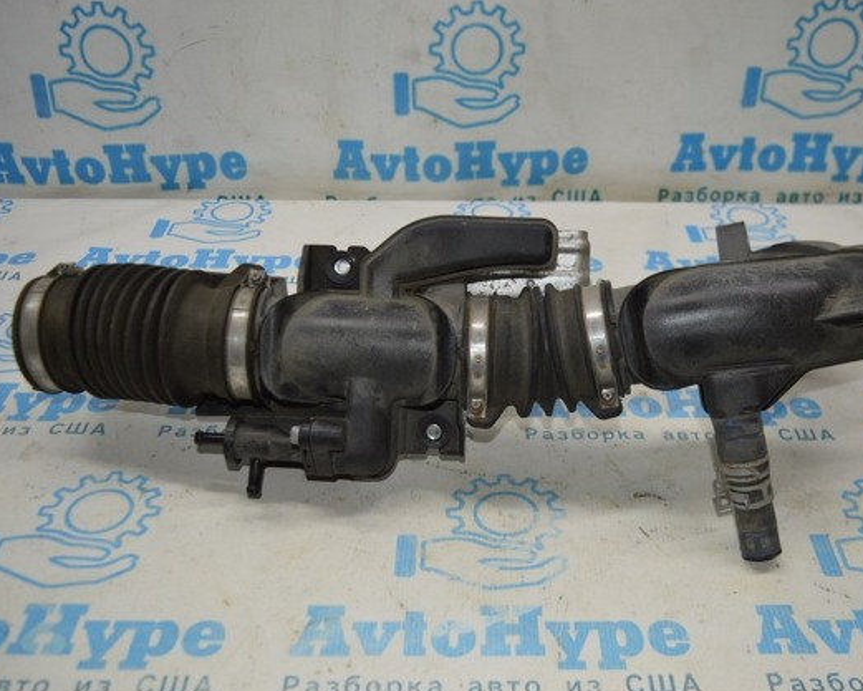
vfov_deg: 39.2
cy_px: 350
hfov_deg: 47.9
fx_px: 971
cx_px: 462
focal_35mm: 38
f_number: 4
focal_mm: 22
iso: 400
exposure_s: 1/125
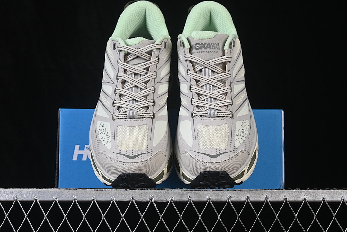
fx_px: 723
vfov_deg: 18.2
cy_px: 116
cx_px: 174
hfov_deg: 27.0
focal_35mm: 75
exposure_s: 1/80
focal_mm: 50
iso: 160
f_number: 8
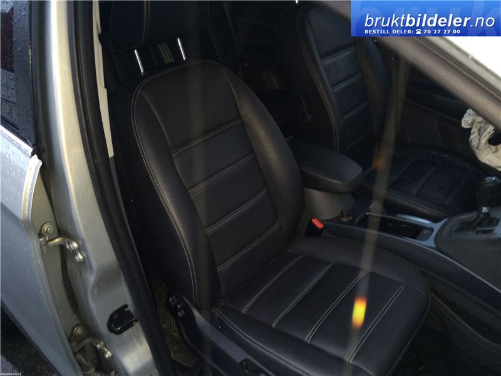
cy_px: 188
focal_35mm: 29
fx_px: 420
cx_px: 250
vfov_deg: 48.2
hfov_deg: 61.7
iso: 160
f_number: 2.2
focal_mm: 4.15
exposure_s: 1/16
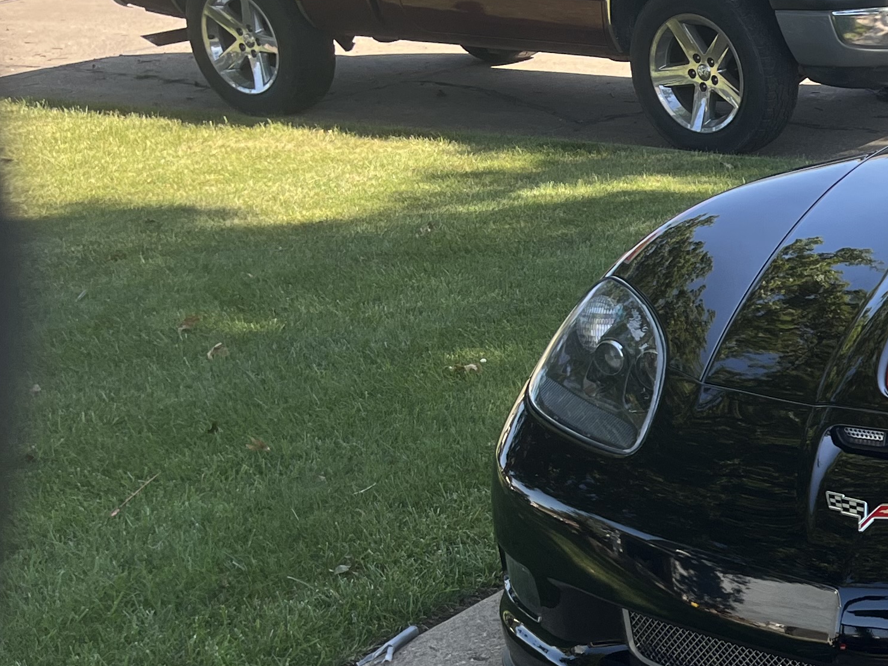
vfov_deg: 20.6
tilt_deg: -20.1
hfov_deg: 24.1
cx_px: 1153
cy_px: 458
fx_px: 1821
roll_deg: +2.5
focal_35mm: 71
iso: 50
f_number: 1.6
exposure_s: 1/534
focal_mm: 5.1
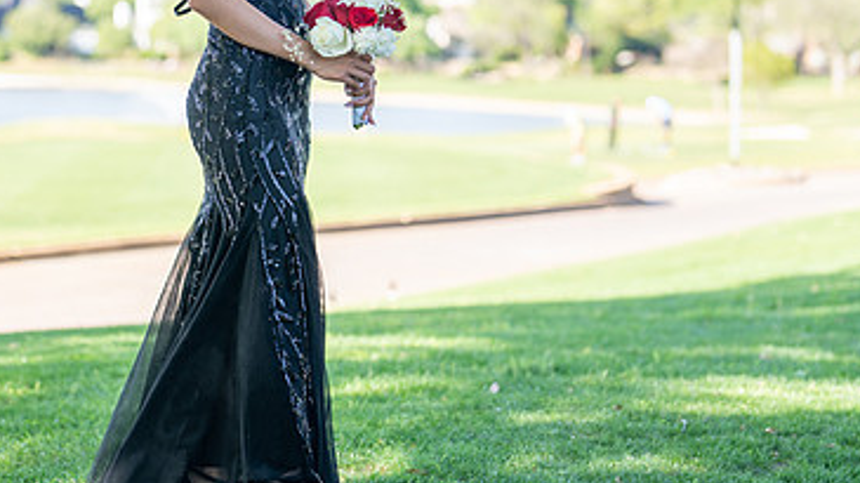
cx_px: 271
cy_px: 78
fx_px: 2120
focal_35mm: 93
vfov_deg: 12.9
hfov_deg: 22.8
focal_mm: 50
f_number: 1.8
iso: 160
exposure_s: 1/1000
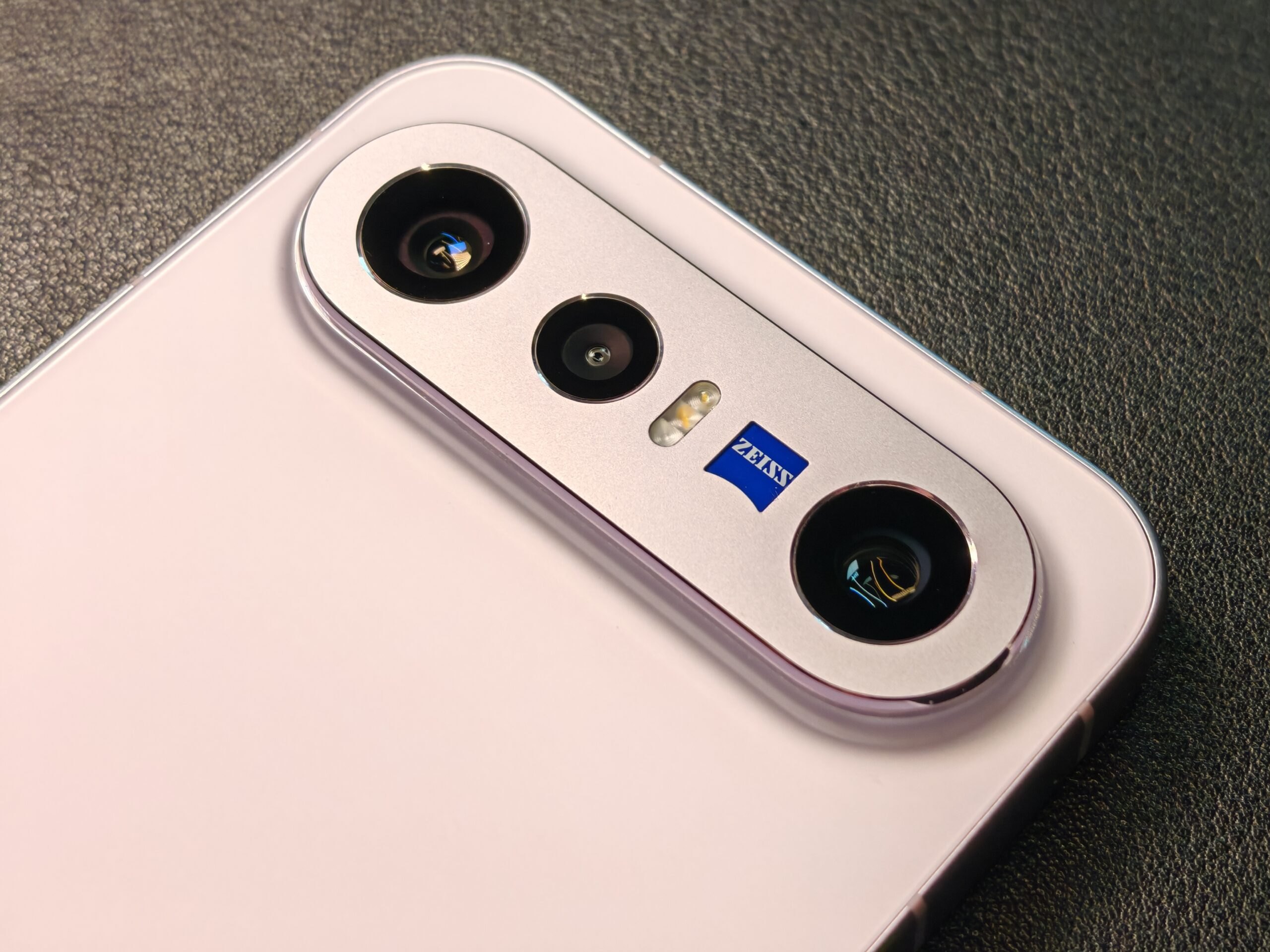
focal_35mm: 68
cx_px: 635
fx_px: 2495
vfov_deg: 21.6
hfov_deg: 28.6
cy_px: 476
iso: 64
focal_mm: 6.83
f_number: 2
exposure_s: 1/100
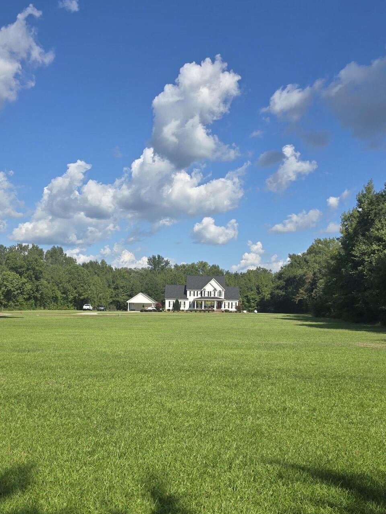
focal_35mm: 36
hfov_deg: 39.6
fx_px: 535
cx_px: 166
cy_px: 331
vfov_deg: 50.7
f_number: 1.7
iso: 12
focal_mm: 6.3
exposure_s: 1/799
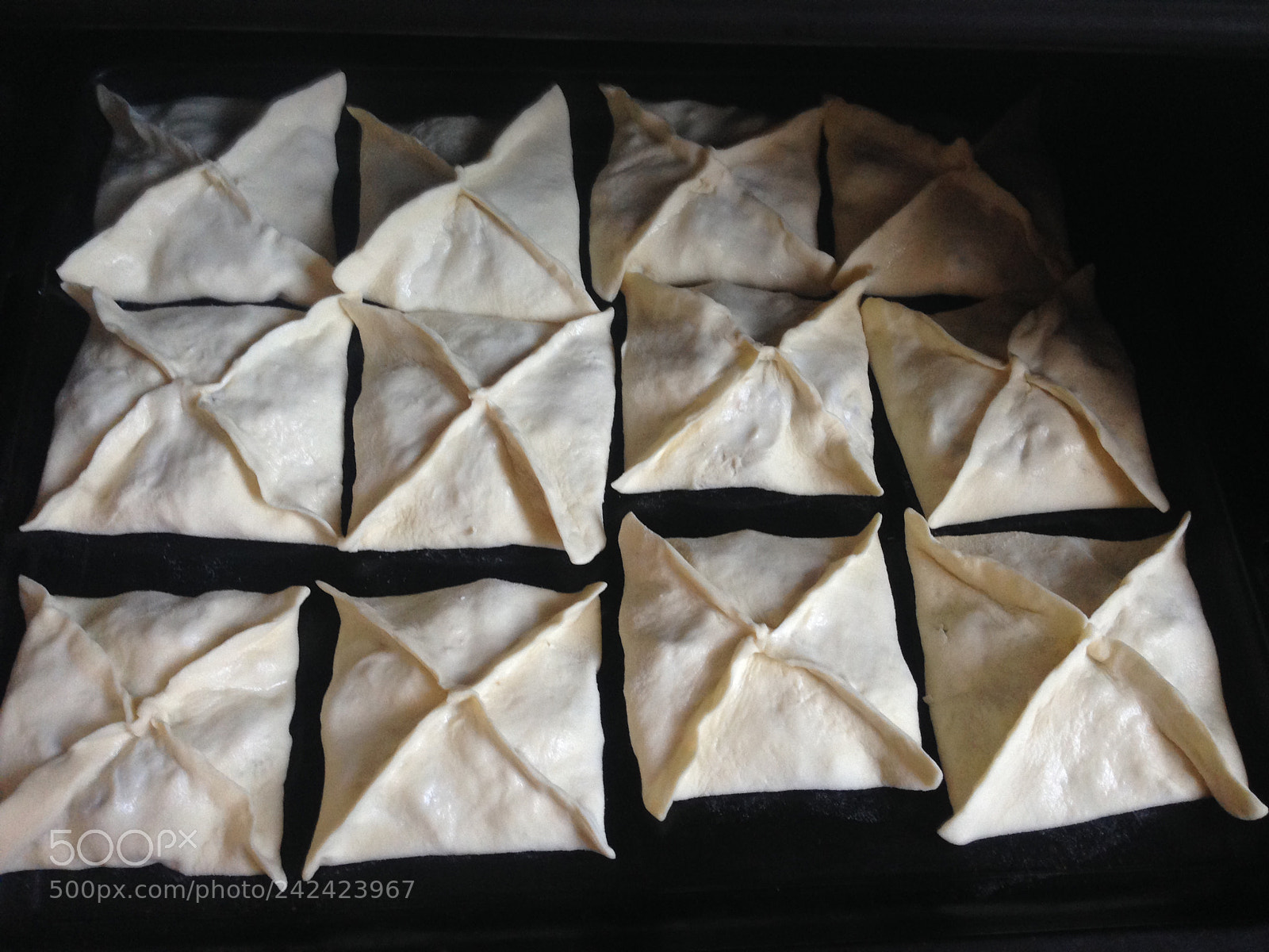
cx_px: 634
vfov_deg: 42.9
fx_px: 1210
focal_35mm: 33
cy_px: 476
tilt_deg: -59.8
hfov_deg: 55.4
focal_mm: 4.12
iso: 125
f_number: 2.4
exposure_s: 1/20
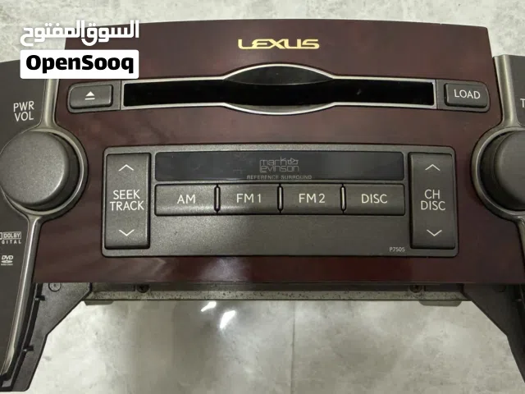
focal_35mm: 24
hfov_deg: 71.6
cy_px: 197
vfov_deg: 56.8
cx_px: 262
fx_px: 364
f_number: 2.2
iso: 800
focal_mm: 2.22
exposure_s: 1/60
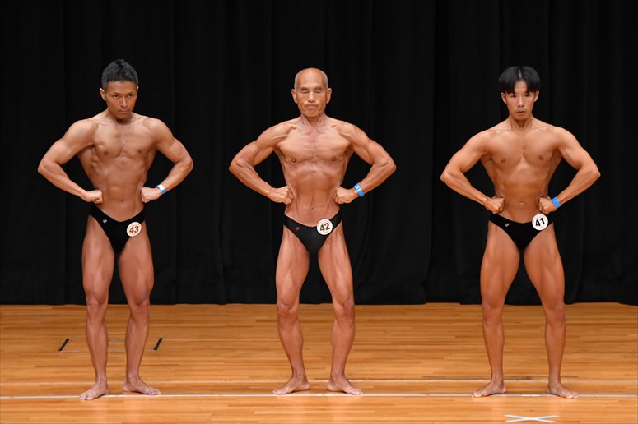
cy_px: 212
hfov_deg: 7.6
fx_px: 4783
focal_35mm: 270
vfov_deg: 5.1
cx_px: 319
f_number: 5.6
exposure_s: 1/400
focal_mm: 180
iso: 3200
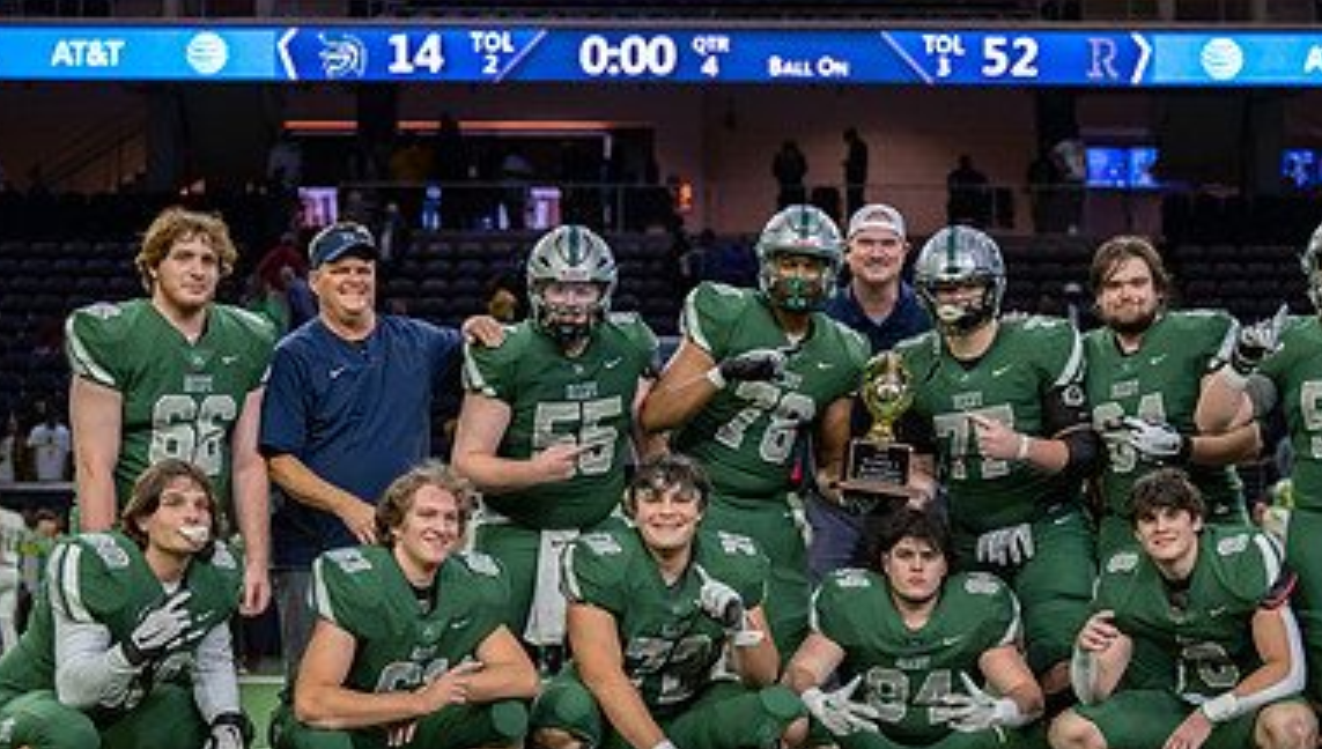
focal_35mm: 113
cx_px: 802
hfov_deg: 18.9
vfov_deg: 10.8
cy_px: 496
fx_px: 3969
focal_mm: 70
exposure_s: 1/320
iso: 1600
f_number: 2.8
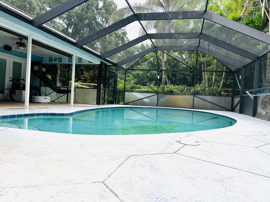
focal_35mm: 26
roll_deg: -2.8
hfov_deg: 67.3
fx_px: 203
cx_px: 135
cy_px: 101
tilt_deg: -0.4
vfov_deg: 53.1
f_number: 1.5
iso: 50
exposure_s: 1/678
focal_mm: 5.7
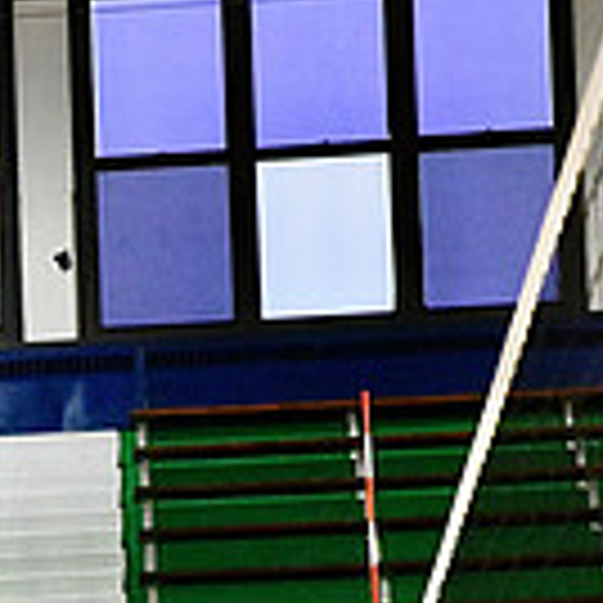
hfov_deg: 6.6
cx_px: -504
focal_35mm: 258
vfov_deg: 6.7
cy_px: 763
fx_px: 5085
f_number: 4.5
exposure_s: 1/1000
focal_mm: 70
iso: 16000
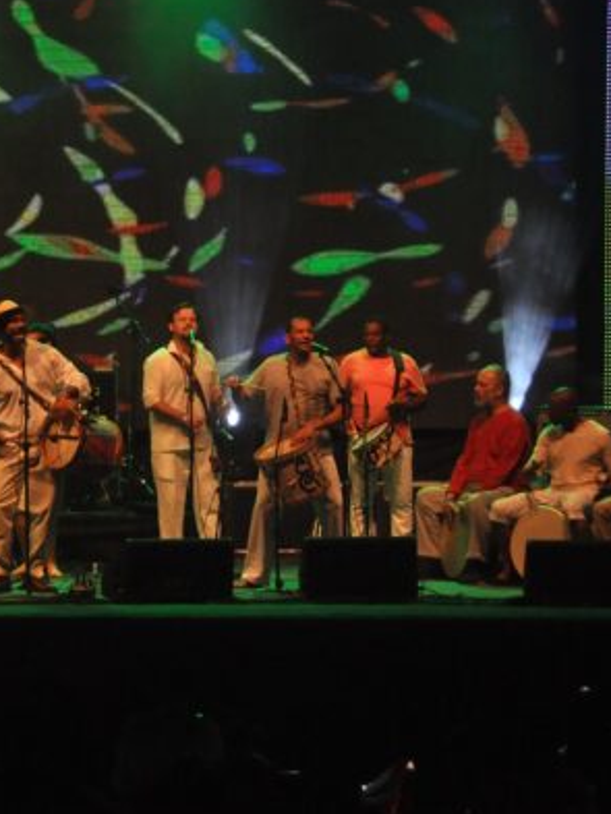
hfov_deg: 6.6
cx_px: 21
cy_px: 336
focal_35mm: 225
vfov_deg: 8.8
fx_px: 5292
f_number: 5
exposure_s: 1/250
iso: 1600
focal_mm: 80
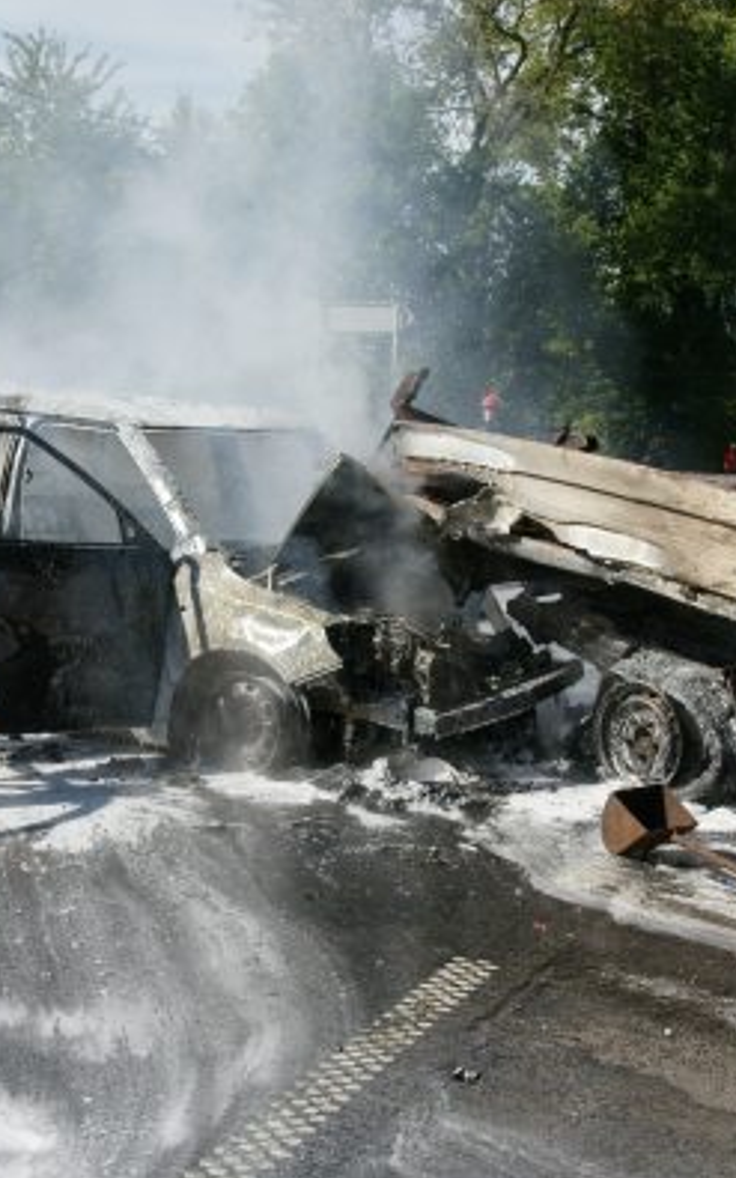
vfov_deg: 31.5
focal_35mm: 65
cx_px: 331
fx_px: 2085
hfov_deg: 20.0
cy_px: 589
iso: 400
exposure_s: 1/640
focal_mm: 28
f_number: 11
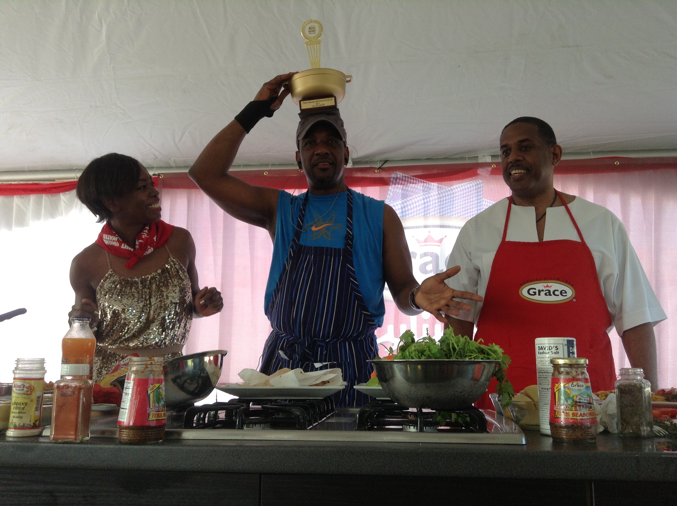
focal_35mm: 33
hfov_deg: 55.4
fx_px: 644
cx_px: 338
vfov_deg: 42.8
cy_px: 253
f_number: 2.4
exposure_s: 1/120
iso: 40
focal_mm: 3.3
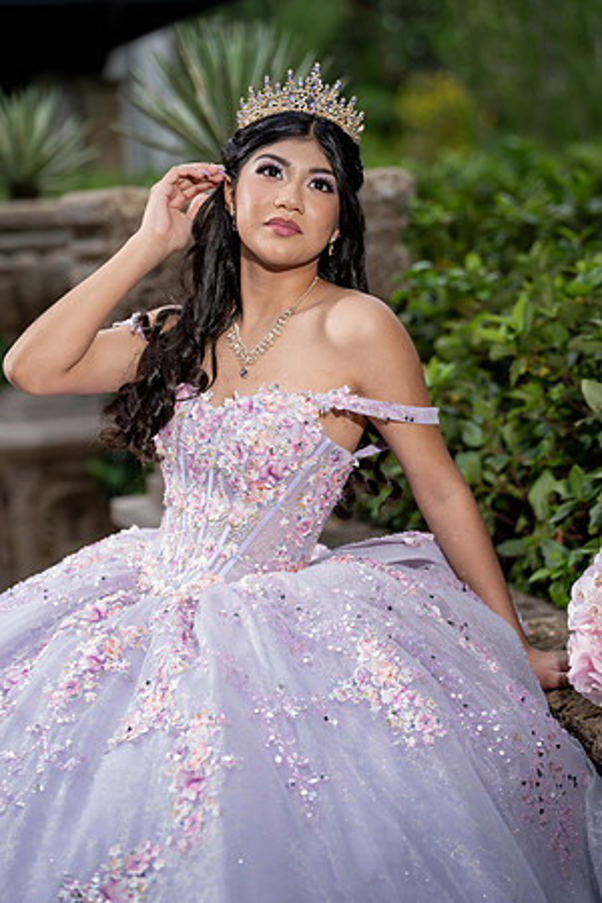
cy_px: 452
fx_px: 2232
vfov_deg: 22.9
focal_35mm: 89
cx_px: 301
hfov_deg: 15.4
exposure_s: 1/1000
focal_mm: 89
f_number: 2.8
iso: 80
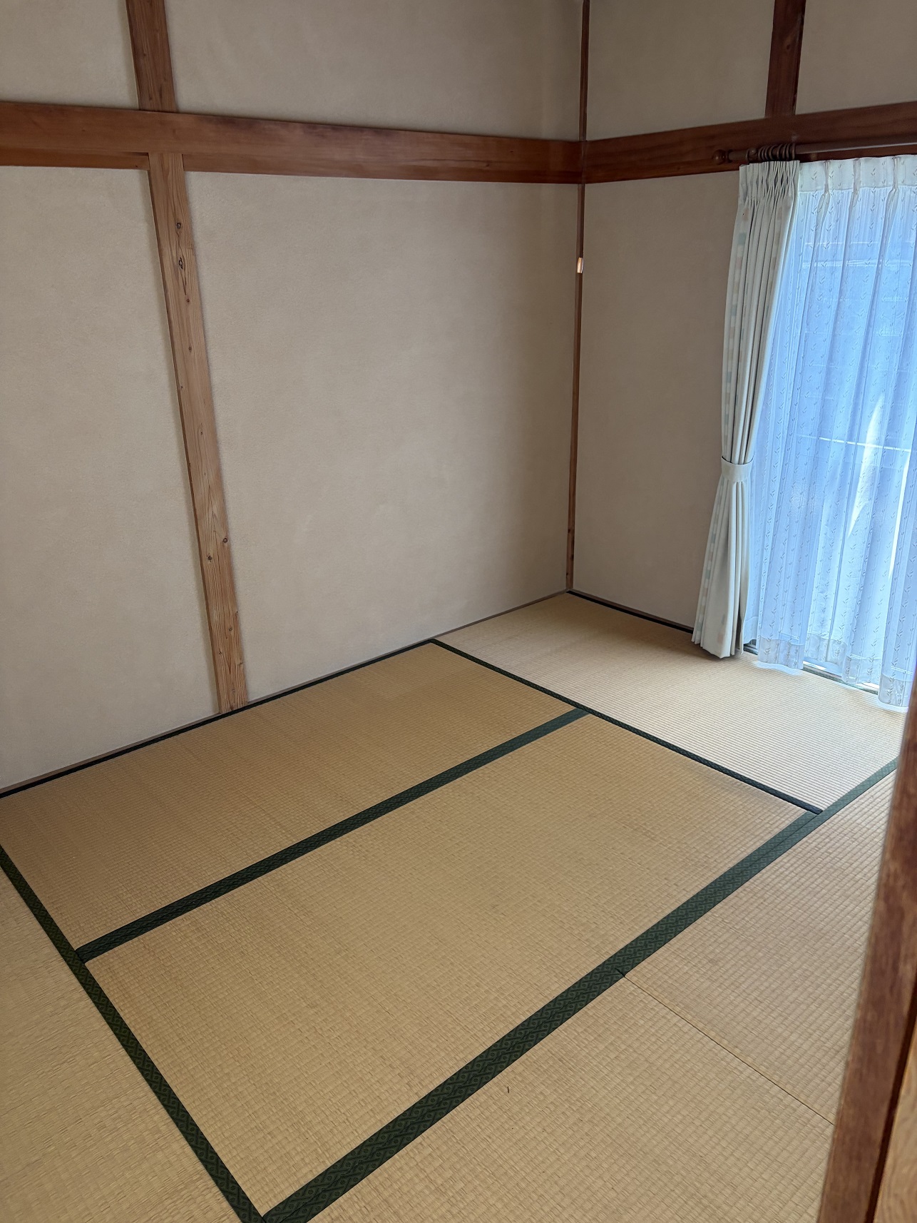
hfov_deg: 53.1
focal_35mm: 26
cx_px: 458
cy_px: 612
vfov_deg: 67.3
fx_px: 918
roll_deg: +2.6
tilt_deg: -22.9
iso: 125
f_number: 1.6
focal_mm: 5.96
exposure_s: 1/60
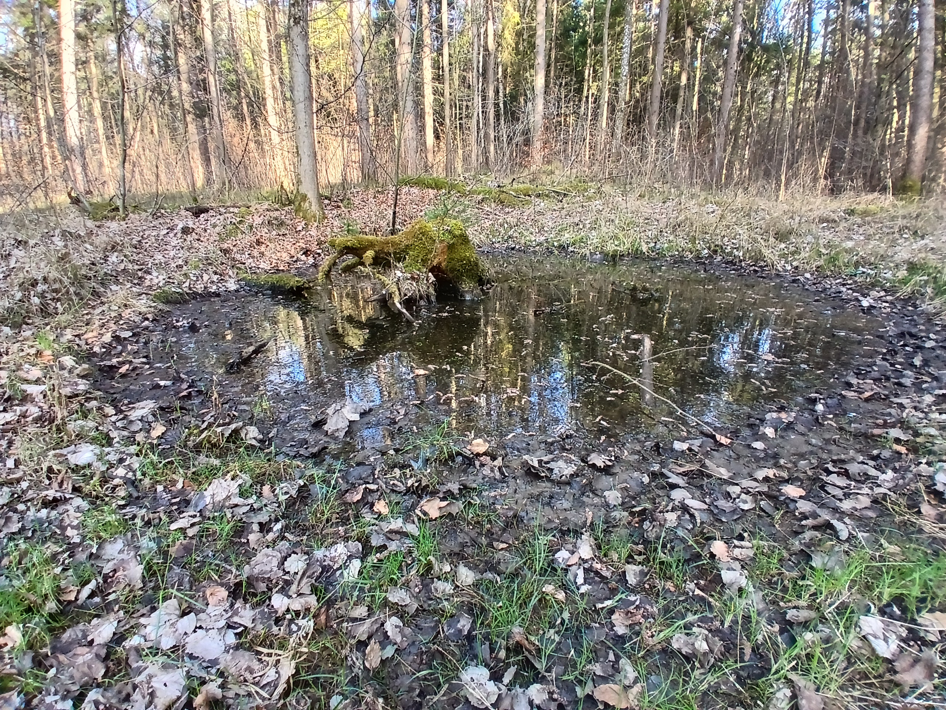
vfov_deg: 74.7
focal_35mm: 17
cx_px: 473
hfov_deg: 91.0
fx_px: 465
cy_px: 355
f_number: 2.2
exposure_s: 1/50
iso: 64
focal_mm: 1.4
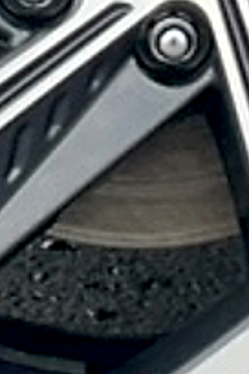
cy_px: -95
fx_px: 2542
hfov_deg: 5.6
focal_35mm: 245
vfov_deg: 8.3
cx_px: 104
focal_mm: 3
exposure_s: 1/286
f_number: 1.8
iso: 25
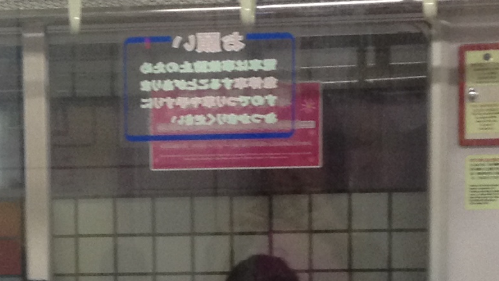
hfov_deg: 13.3
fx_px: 2117
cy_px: 393
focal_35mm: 160
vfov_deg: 7.5
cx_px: 44
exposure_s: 1/20
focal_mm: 4.28
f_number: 2.4
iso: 100
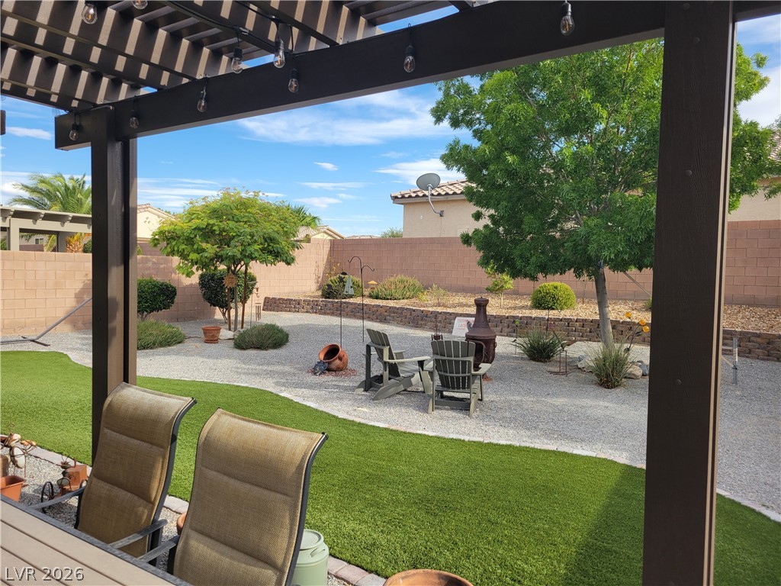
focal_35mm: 26
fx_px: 587
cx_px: 390
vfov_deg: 53.1
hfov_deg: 67.3
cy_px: 293
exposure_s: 1/1073
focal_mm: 5.4
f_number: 1.8
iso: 40
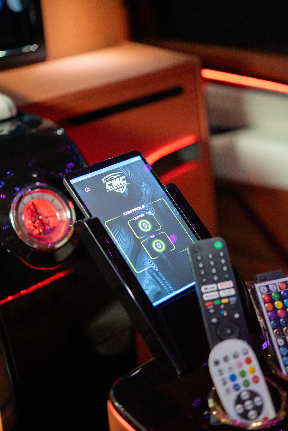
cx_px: 144
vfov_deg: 39.6
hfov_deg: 27.0
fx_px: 600
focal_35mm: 50
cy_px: 216
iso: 6400
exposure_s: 1/80
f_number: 1.8
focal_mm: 50
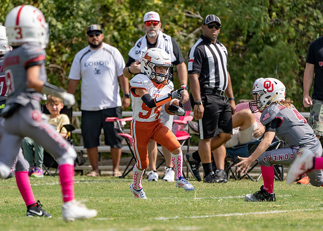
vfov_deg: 2.3
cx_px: 131
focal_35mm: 629
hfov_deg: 3.2
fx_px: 5765
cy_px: 129
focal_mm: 400
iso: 320
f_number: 5.6
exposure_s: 1/2500
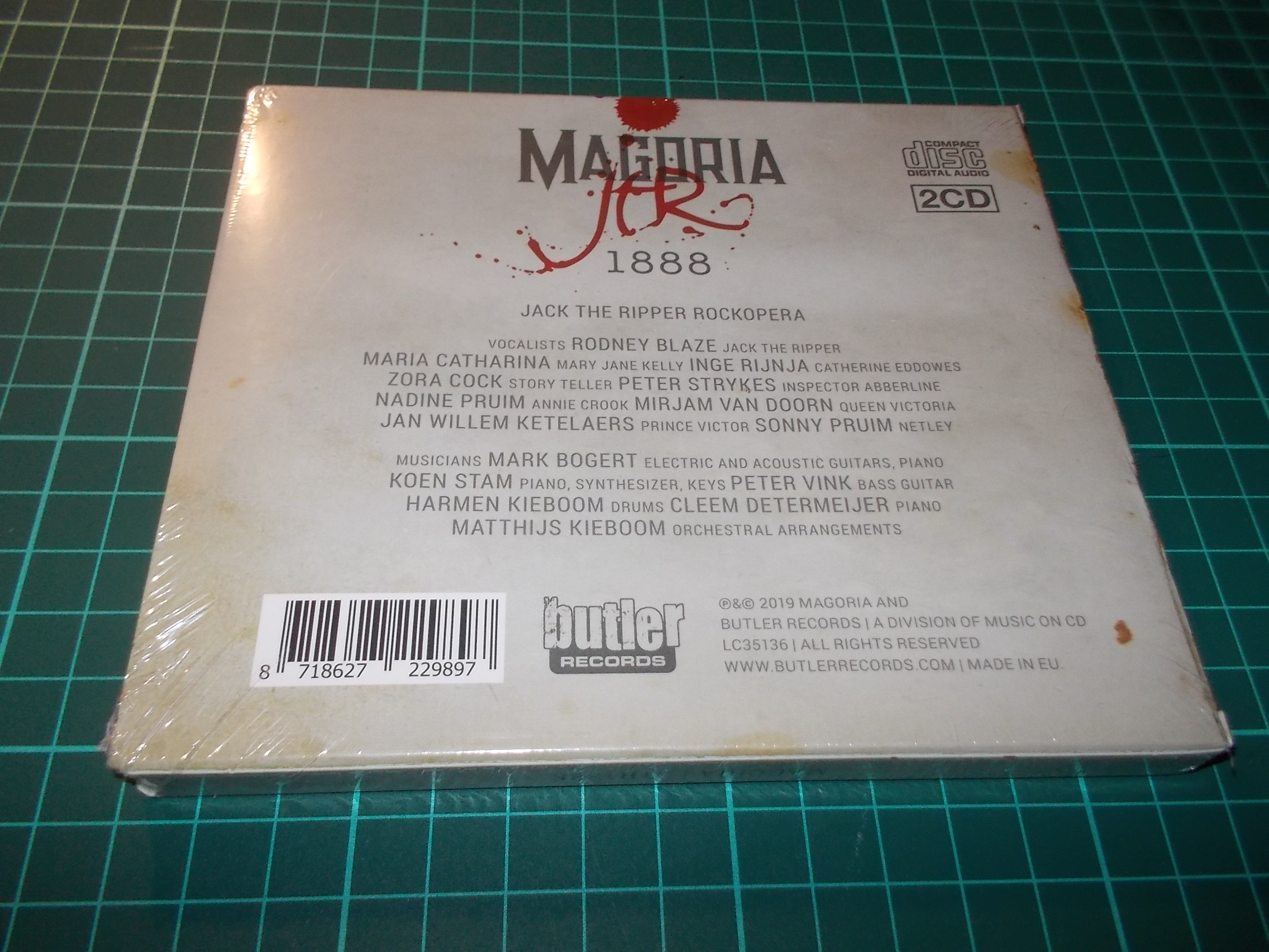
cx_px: 634
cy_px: 476
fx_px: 1063
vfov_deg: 48.2
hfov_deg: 61.7
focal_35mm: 29
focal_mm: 4.1
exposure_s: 1/30
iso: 200
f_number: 3.3
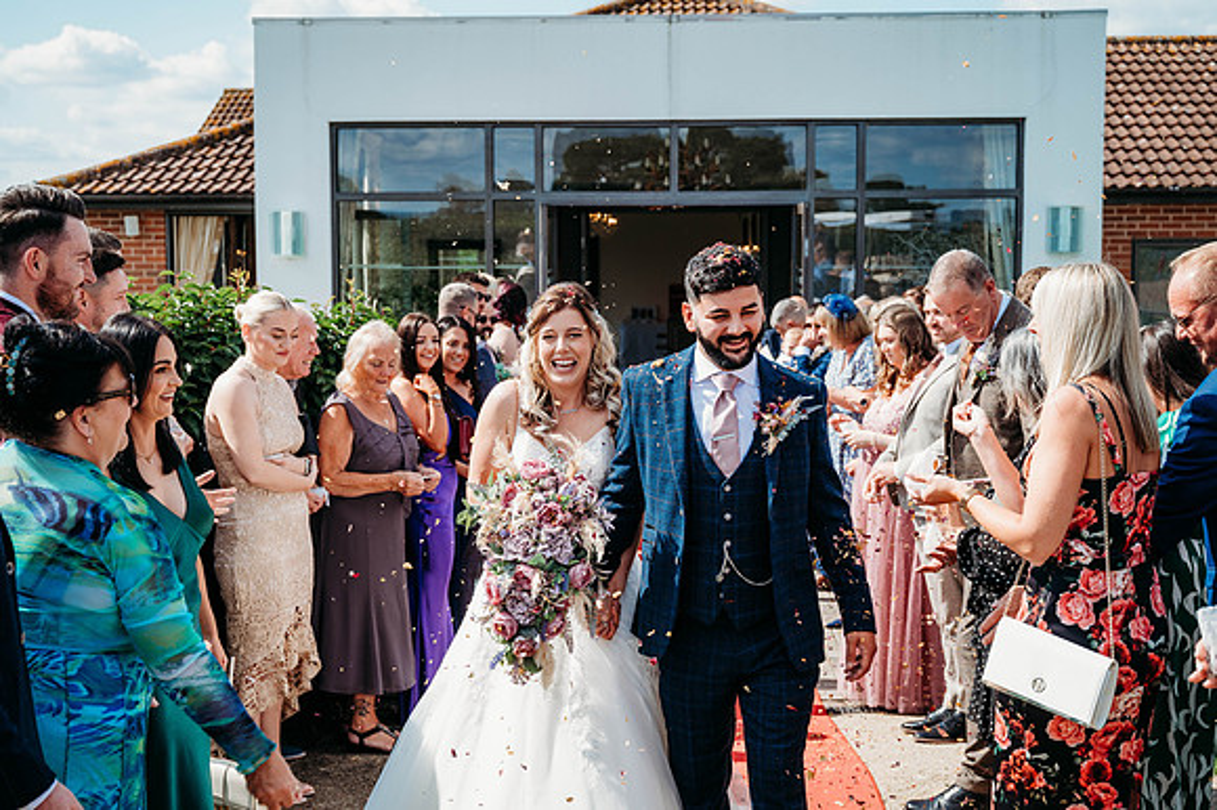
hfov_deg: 41.9
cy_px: 405
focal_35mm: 47
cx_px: 608
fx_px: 1588
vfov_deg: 28.6
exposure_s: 1/800
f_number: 5
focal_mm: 47
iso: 280
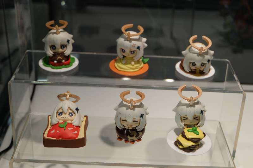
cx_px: 126
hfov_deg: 38.9
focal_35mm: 51
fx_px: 358
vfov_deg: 26.5
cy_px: 84
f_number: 5.6
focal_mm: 34
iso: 200
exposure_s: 1/125
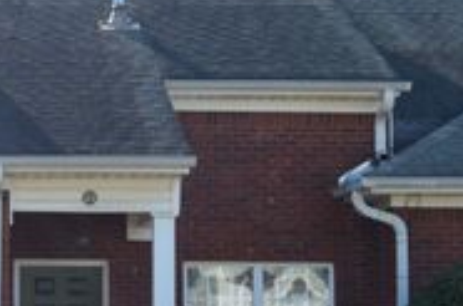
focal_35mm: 113
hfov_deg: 17.2
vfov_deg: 12.0
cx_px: -119
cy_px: 216
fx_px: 1450
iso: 125
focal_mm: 28
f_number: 8
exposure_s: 1/125
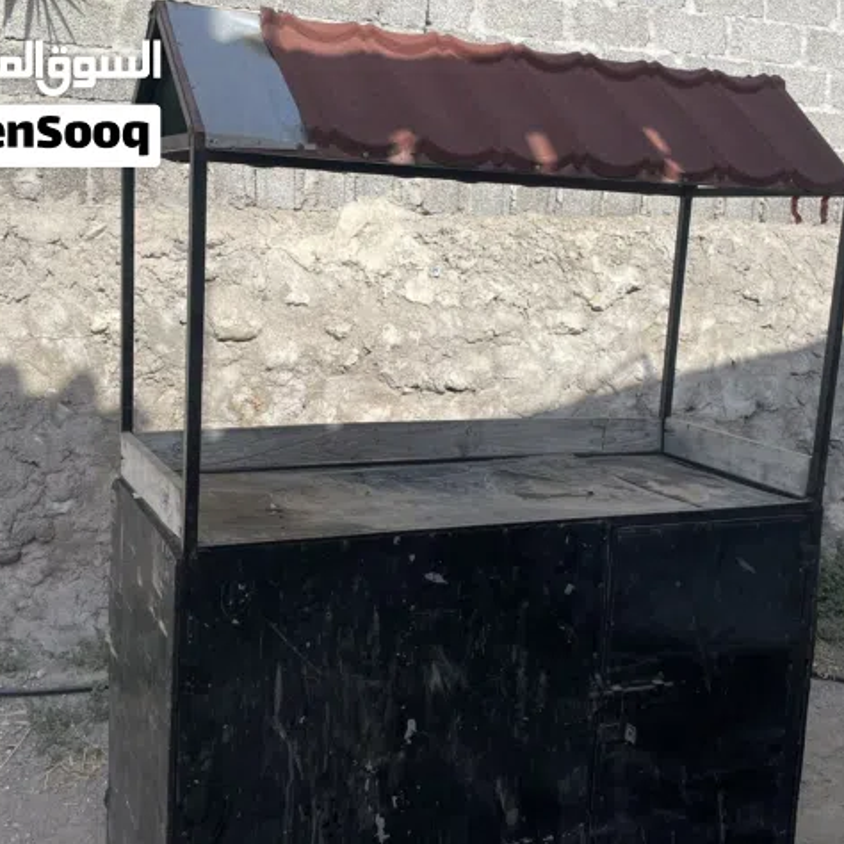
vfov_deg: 52.5
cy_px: 424
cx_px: 429
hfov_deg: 52.5
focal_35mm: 31
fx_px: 855
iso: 32
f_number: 1.6
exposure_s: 1/2817
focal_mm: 4.2
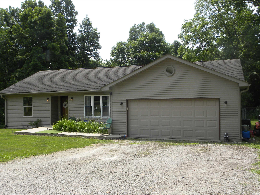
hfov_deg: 50.1
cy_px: 98
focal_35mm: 37
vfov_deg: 38.7
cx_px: 130
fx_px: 278
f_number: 5.6
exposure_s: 1/192
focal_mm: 6.6
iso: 64
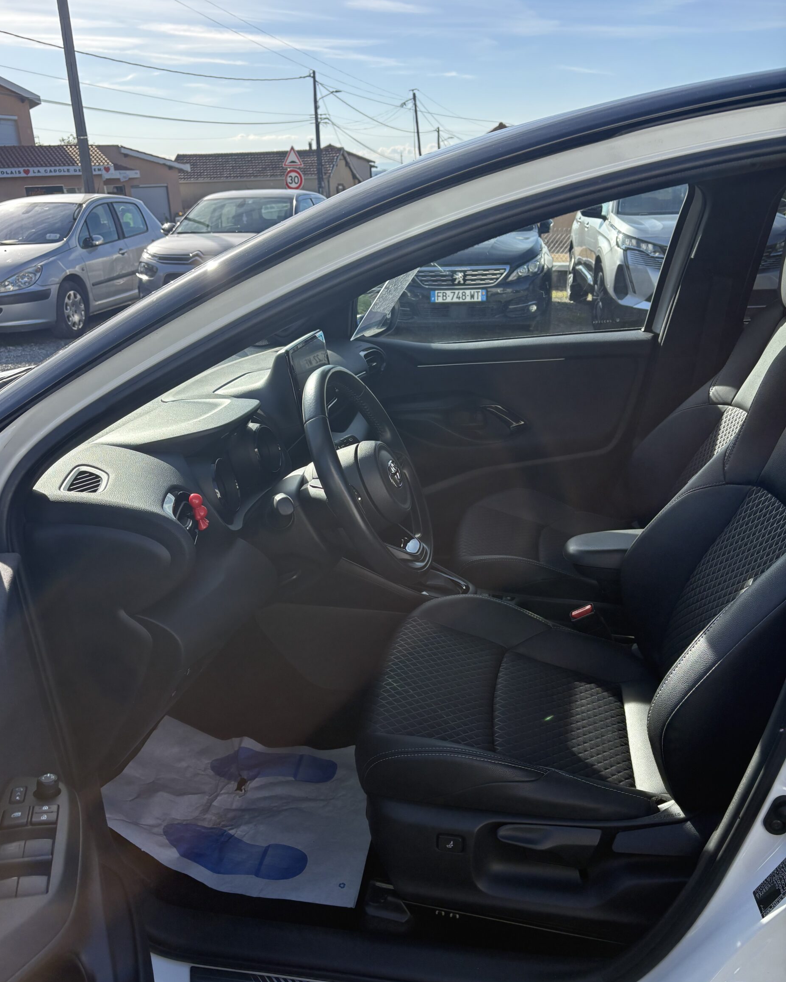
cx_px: 380
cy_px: 486
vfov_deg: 62.2
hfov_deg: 51.5
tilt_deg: -21.1
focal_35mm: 28
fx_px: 814
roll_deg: +2.5
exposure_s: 1/1901
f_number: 1.6
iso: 64
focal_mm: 5.96
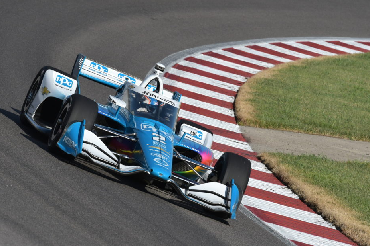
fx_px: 5108
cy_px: 132
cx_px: 177
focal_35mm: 497
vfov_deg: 2.8
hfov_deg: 4.1
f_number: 11
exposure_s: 1/2500
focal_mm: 300
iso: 1000
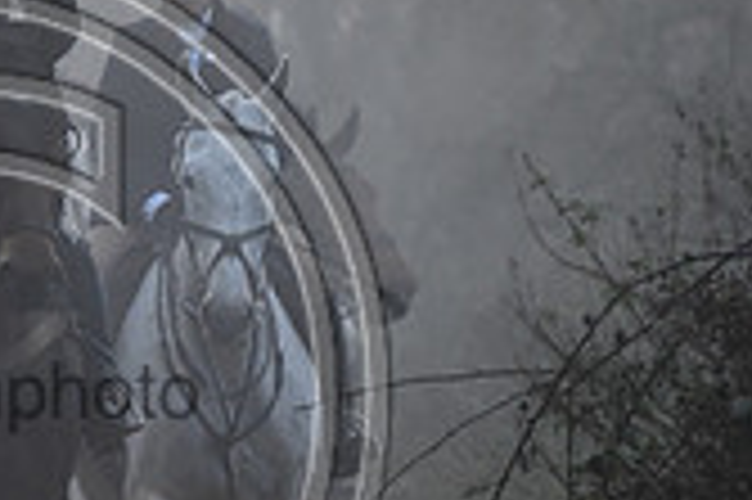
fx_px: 11248
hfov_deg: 3.8
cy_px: 333
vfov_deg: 2.5
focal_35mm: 539
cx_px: -126
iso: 3200
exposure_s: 1/640
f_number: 4
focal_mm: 155
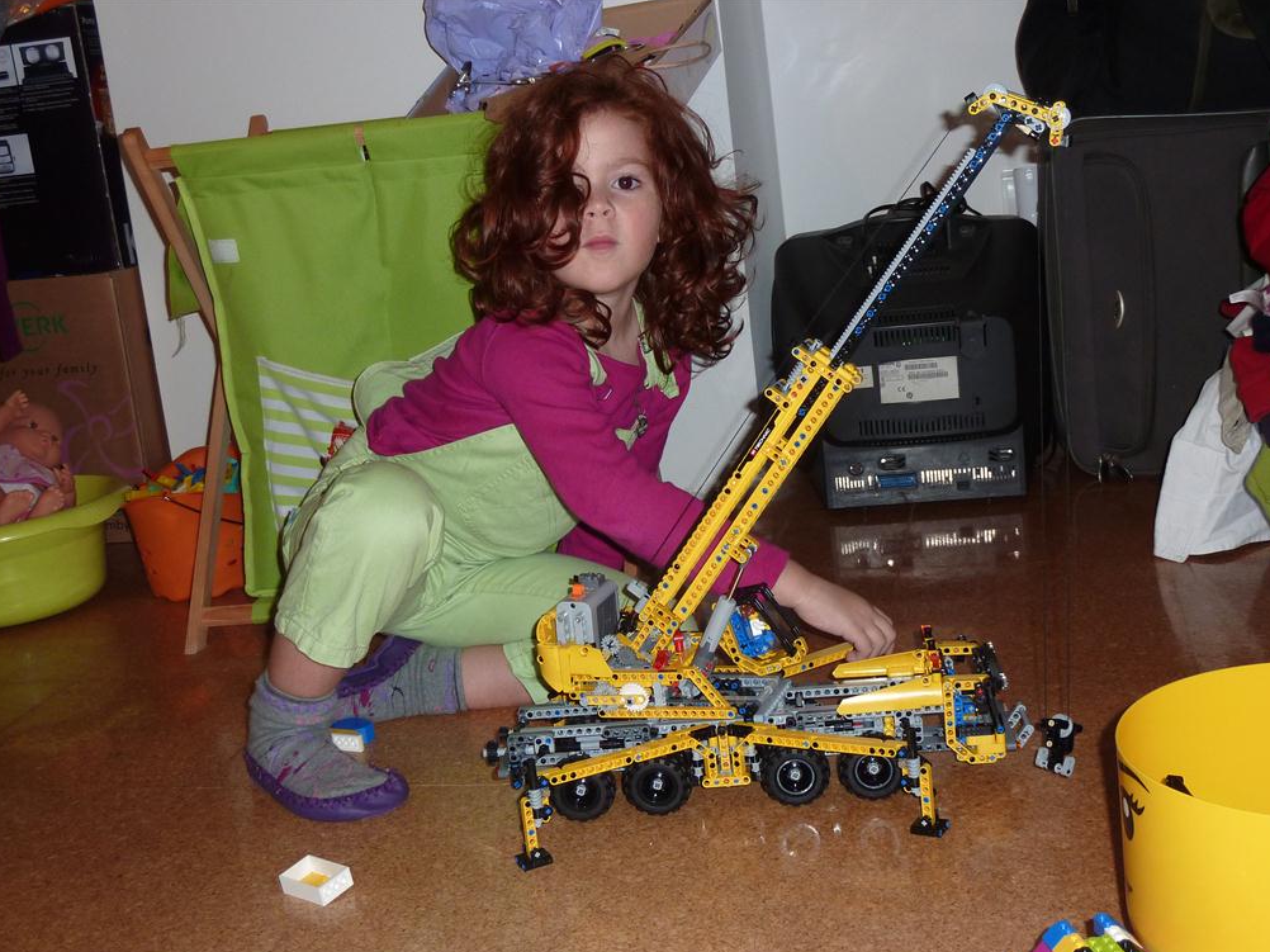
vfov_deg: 31.5
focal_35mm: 46
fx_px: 1687
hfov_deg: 41.2
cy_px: 483
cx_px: 638
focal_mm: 7.3
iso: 160
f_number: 3.7
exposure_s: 1/30
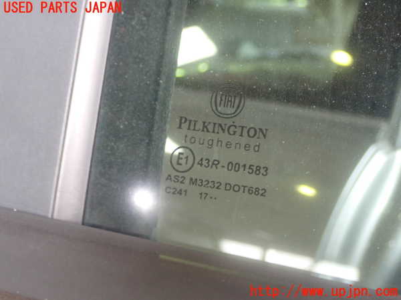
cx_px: 200
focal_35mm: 58
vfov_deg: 25.2
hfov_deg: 33.2
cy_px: 150
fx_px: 672
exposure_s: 1/25
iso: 800
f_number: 3.5
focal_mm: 10.35
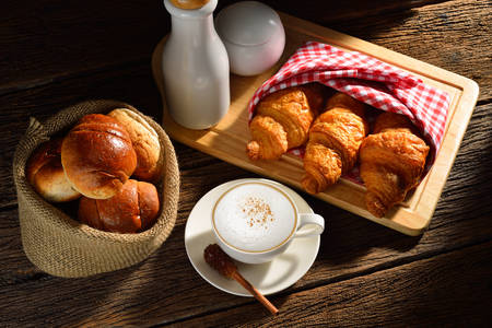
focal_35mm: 50
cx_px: 246
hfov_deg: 39.6
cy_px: 164
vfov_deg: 27.0
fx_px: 683
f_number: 13
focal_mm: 50
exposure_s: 1/160
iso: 100
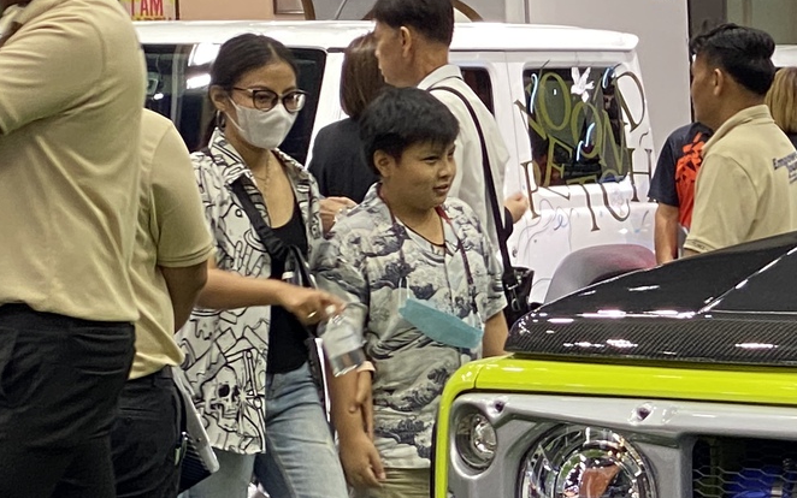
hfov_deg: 9.5
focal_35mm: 213
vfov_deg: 6.1
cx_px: 1221
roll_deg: -0.5
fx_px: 4627
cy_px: 610
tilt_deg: -6.0
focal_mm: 6
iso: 64
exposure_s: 1/100
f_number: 2
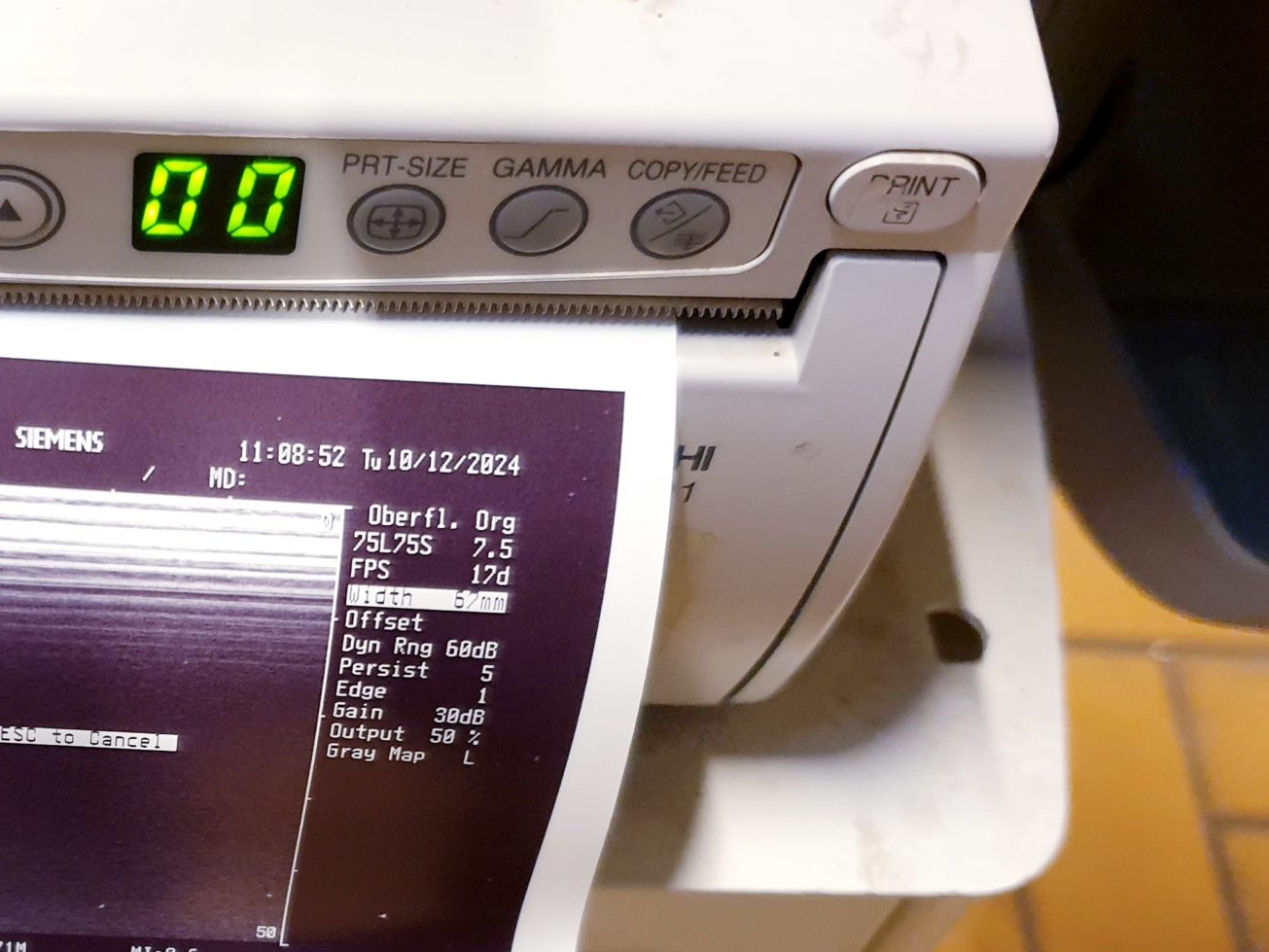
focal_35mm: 51
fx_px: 1870
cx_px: 194
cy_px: 762
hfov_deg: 35.8
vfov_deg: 28.0
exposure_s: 1/50
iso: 320
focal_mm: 4.3
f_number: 1.5
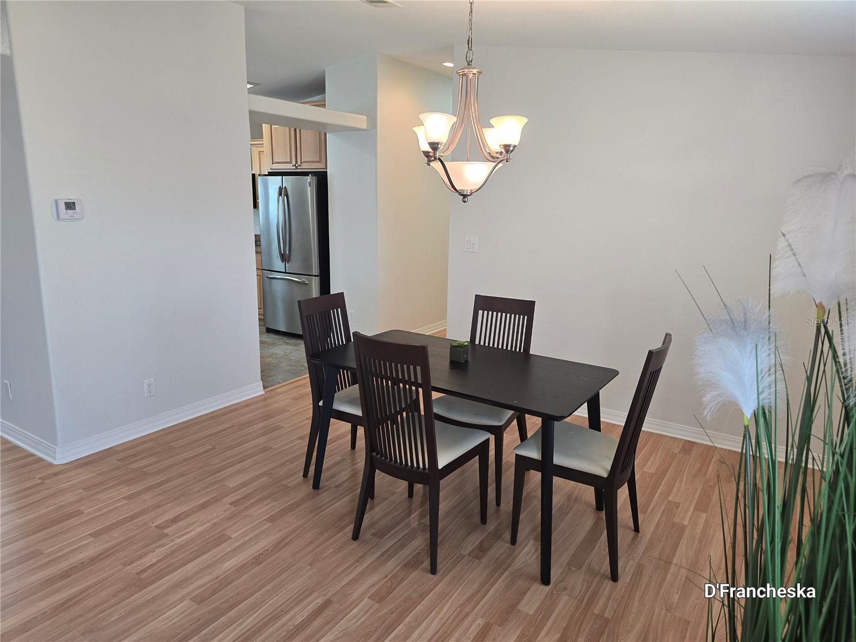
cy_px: 321
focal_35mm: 23
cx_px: 428
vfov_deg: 58.9
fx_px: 569
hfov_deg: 73.9
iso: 200
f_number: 1.7
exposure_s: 1/120
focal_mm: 6.3
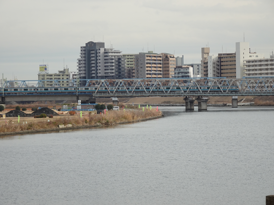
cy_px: 102
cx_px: 137
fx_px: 1227
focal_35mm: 155
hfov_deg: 12.7
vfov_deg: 9.6
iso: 100
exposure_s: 1/250
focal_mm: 24.63
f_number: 5.6
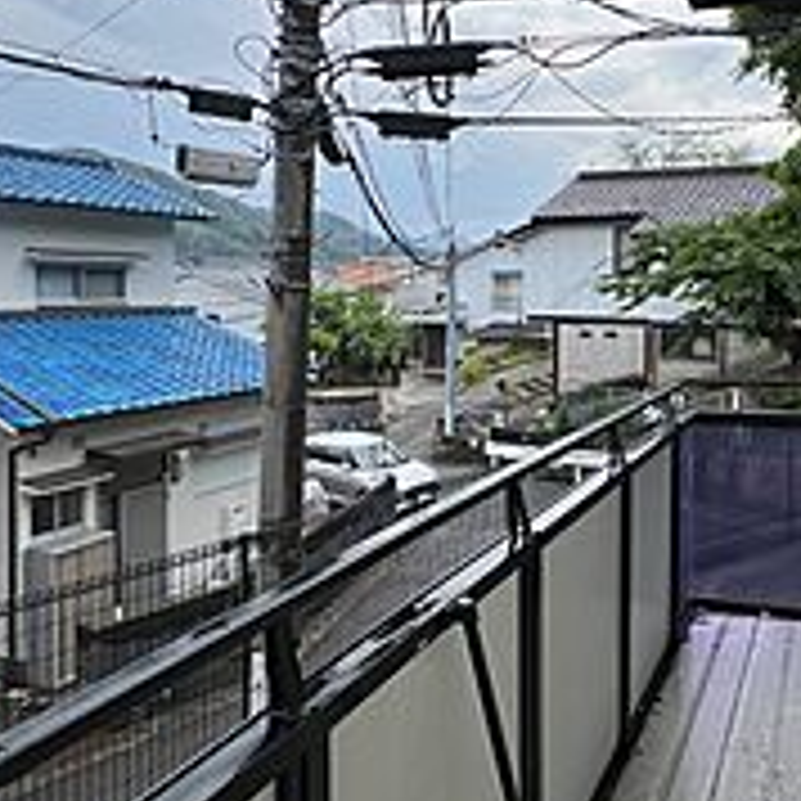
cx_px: 536
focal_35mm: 31
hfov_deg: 51.5
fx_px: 812
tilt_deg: -0.4
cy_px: 292
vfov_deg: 51.9
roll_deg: -1.0
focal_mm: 1.57
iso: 32
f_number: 1.8
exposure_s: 1/504
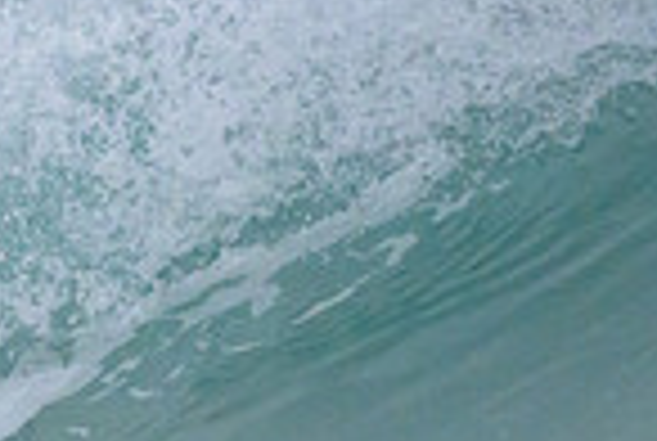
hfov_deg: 0.5
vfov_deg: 0.3
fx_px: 79714
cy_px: 198
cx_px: -799
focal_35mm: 4359
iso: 2500
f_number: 6.3
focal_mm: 800
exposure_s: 1/2000
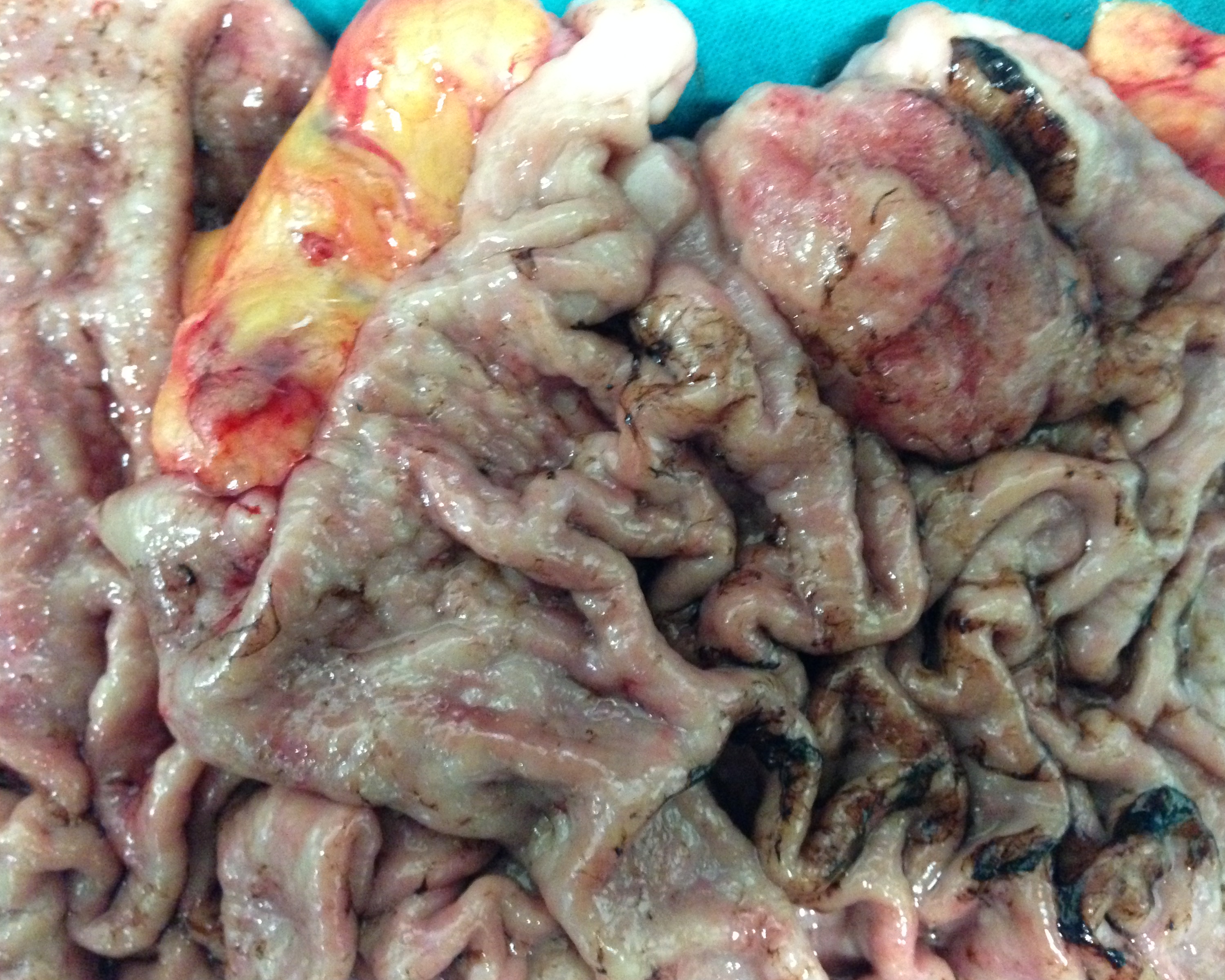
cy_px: 487
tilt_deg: -85.4
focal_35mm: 35
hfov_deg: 51.5
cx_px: 633
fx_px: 1269
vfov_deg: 42.2
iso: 800
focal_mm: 4.12
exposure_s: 1/15
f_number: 2.4
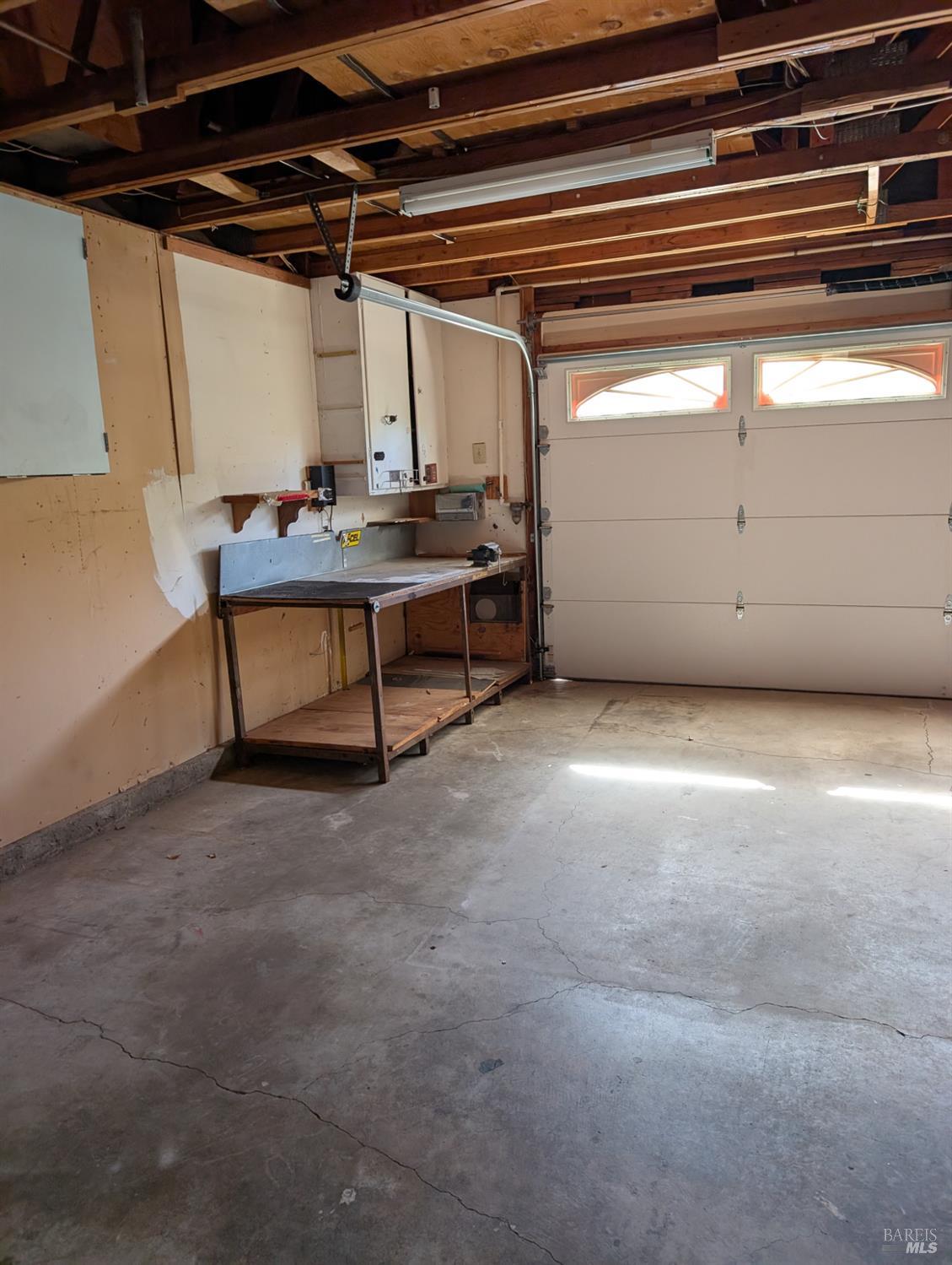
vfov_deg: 71.5
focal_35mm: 24
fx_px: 878
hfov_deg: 56.9
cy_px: 632
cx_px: 476
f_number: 1.68
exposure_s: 1/209
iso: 439
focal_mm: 6.9
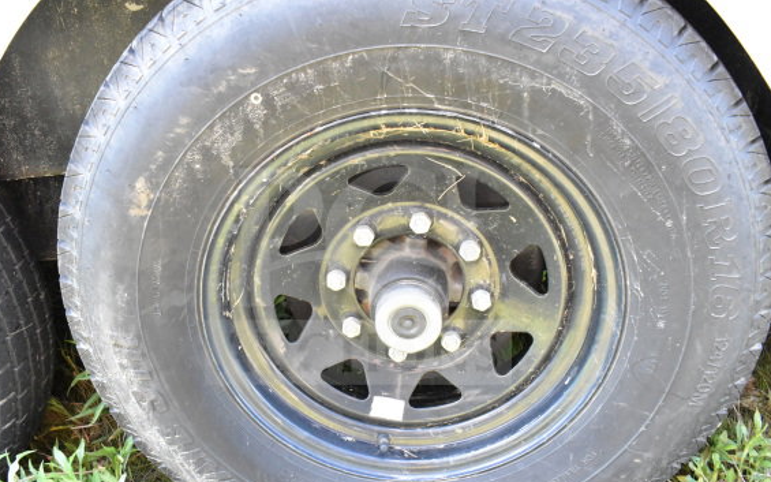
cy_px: 277
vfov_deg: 38.2
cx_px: 358
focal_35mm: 33
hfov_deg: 58.1
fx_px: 693
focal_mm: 20
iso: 6400
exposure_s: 1/200
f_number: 7.1
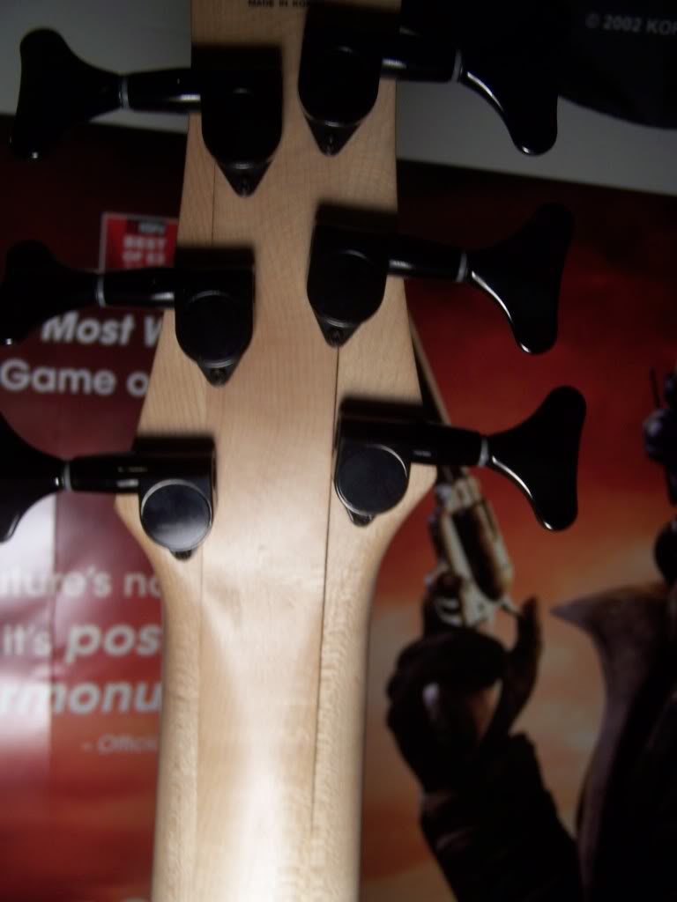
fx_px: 991
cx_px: 338
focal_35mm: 38
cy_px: 451
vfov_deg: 49.0
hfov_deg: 37.7
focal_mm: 6.3
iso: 80
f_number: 2.8
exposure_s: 1/125
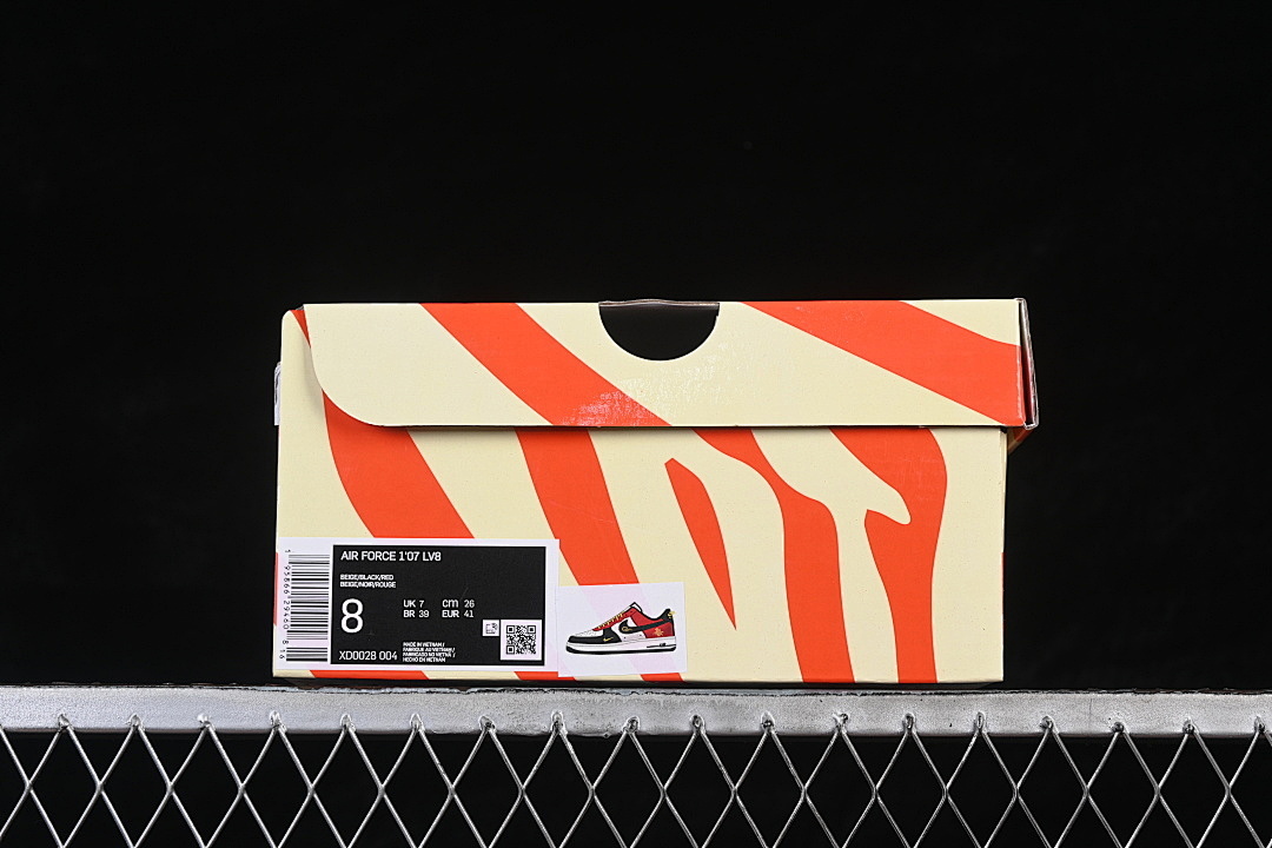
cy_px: 424
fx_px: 2650
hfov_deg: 27.0
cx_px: 636
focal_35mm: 75
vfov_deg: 18.2
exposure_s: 1/80
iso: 160
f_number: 8
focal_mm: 50
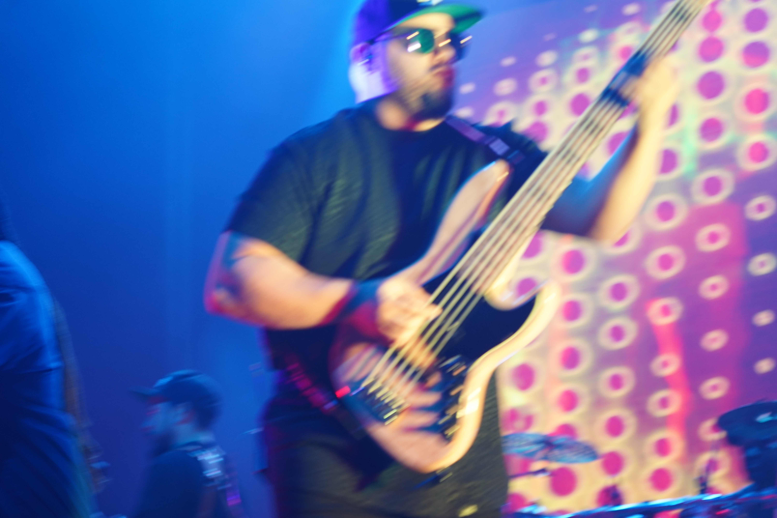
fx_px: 2266
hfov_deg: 19.5
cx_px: 388
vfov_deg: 13.0
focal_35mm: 105
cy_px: 259
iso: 1600
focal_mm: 105
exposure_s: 1/125
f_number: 4
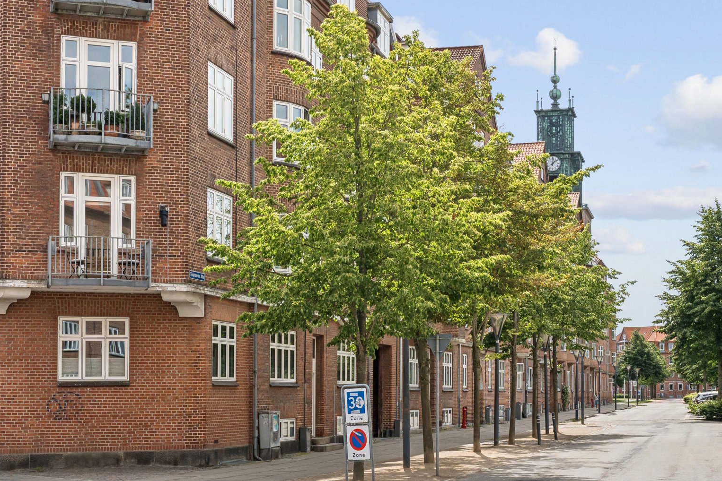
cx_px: 462
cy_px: 117
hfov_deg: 34.8
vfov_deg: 23.5
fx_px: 1143
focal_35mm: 57
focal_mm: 29
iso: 400
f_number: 10
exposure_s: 1/500
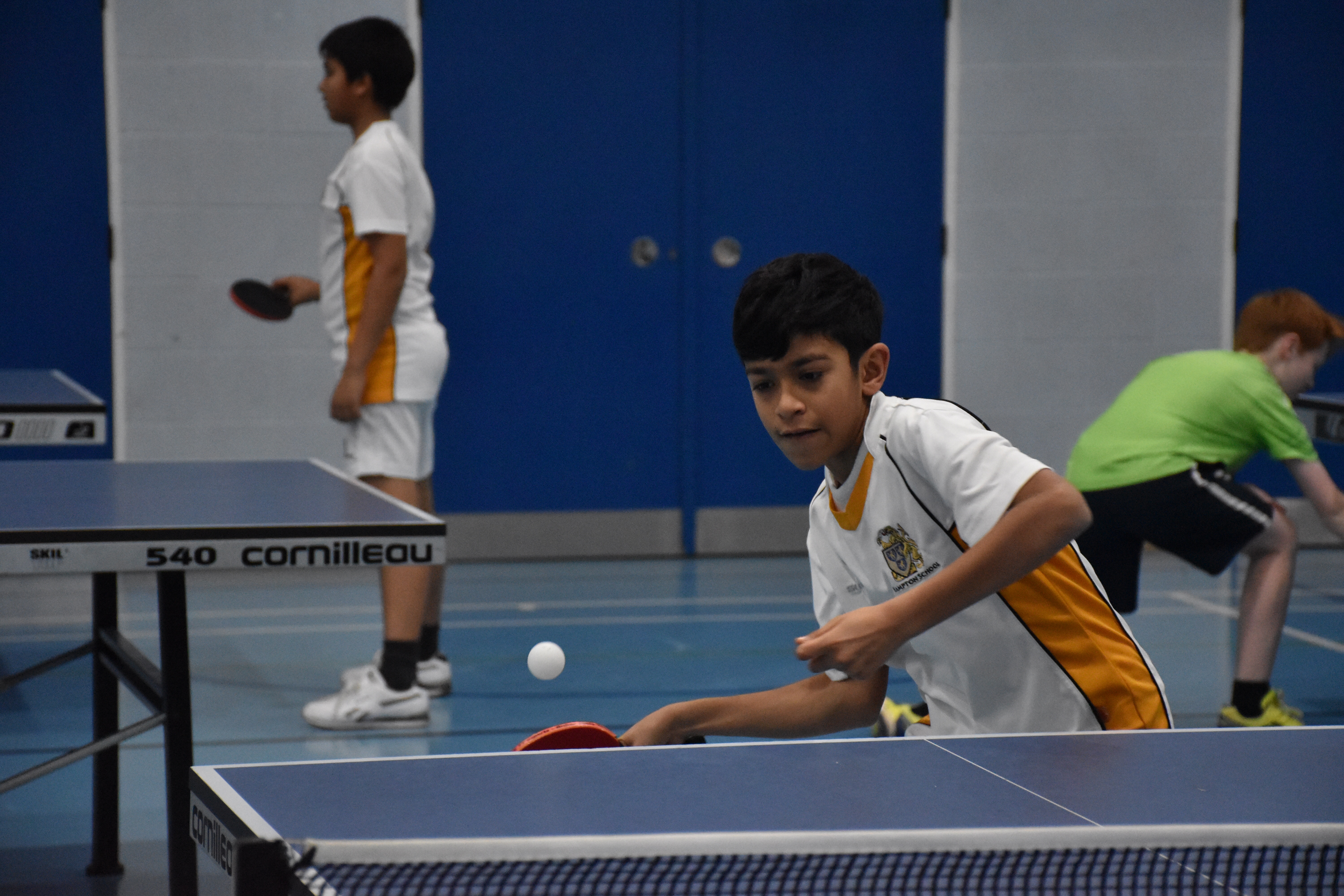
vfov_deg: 11.4
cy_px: 448
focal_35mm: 120
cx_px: 672
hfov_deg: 17.1
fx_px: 4480
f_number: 5.3
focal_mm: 80
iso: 5000
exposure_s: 1/500
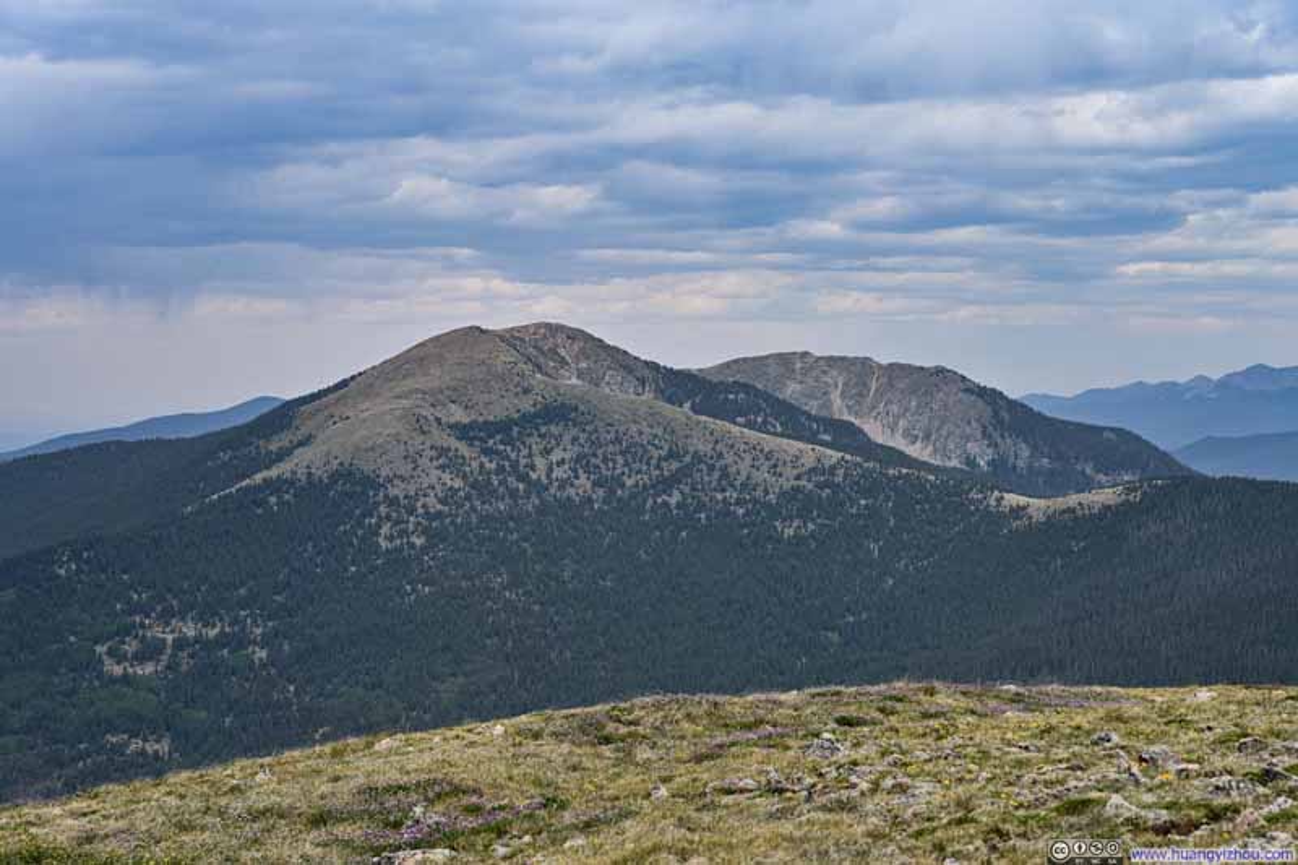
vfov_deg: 26.0
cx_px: 649
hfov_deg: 38.2
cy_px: 432
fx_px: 1874
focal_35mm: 52
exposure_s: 1/640
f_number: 5.6
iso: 64
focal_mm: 52
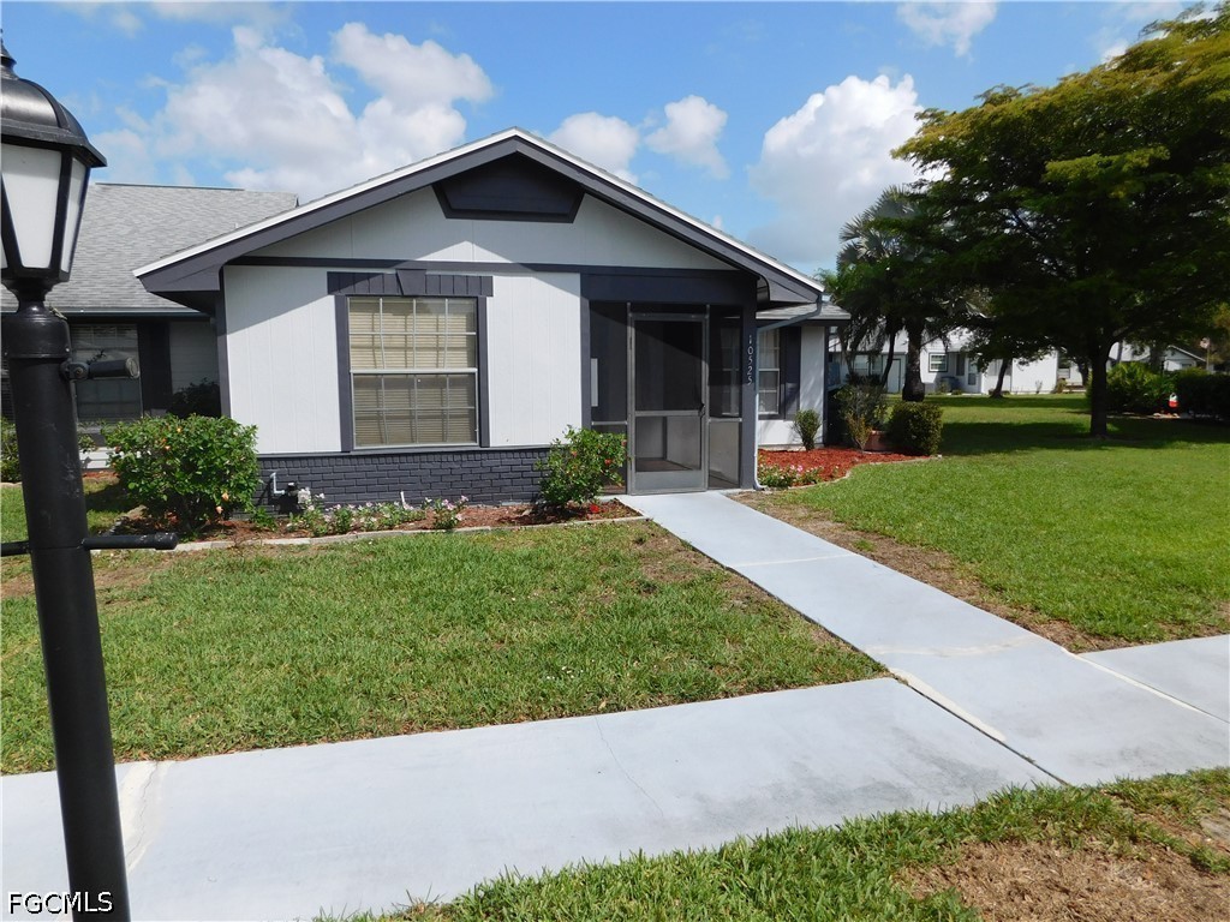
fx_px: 817
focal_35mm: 23
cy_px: 461
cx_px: 615
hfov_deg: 73.9
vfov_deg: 58.9
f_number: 6
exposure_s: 1/640
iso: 125
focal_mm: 4
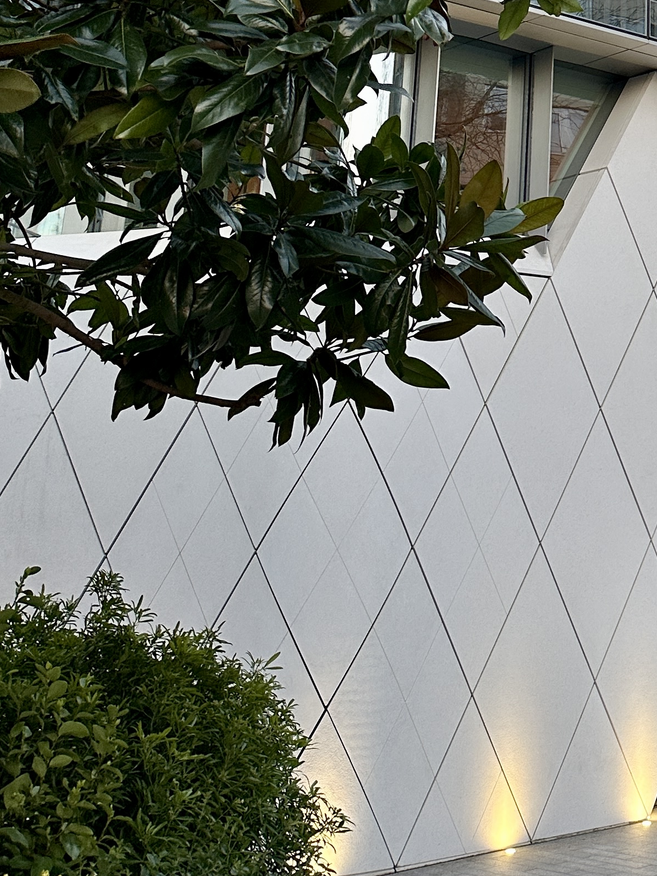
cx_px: 780
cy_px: -83
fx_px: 1543
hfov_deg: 22.3
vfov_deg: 28.8
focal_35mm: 61
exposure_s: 1/100
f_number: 1.78
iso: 125
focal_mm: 6.86
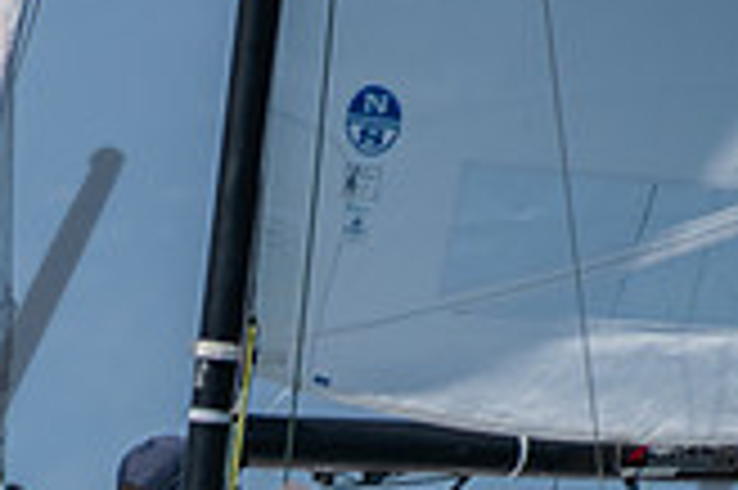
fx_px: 33217
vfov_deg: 0.8
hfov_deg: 1.3
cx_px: 166
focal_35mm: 1622
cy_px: 659
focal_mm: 300
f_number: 6.3
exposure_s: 1/1000
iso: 200
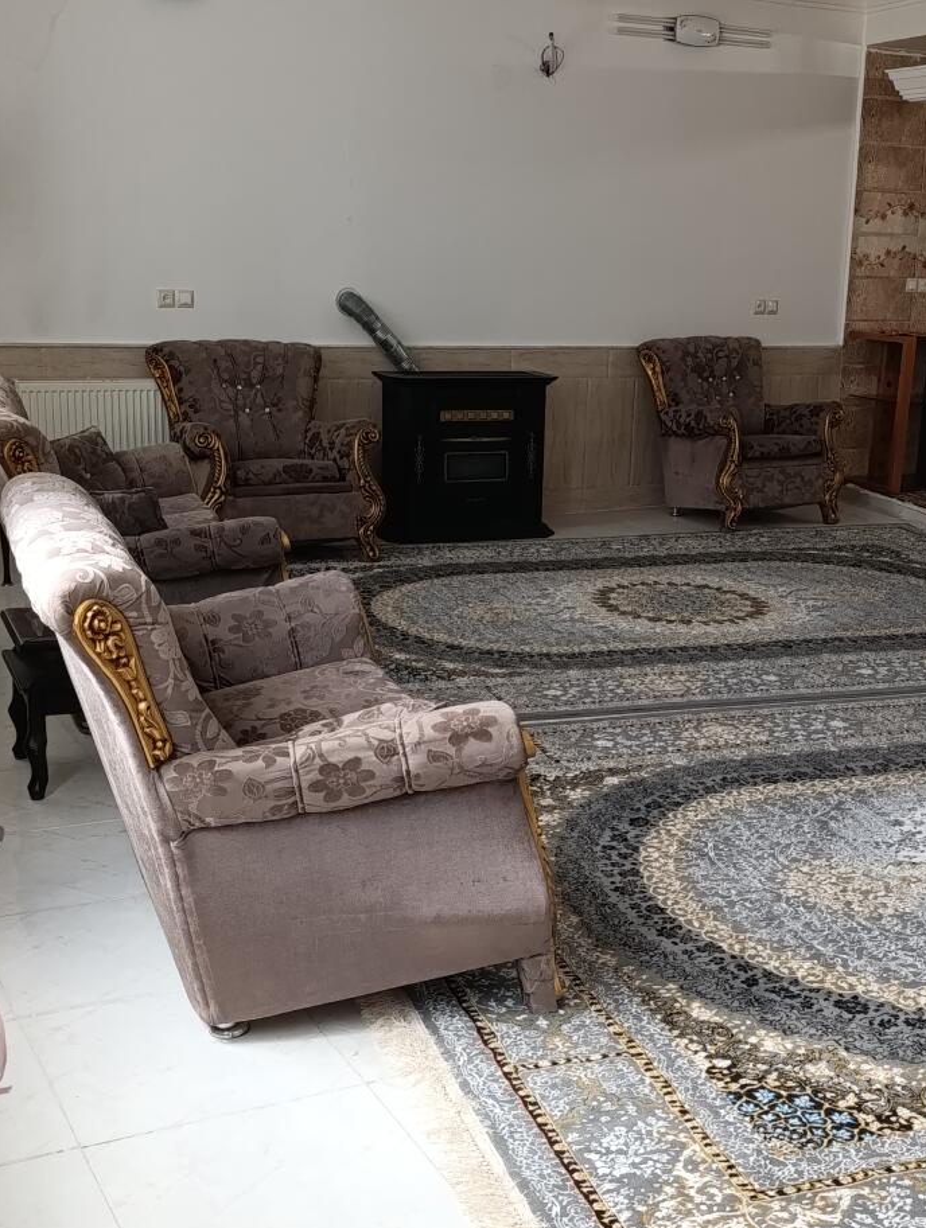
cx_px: 560
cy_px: 667
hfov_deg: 31.5
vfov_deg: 41.1
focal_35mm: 46
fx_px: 1636
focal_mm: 6.14
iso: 640
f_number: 1.65
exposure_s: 1/100
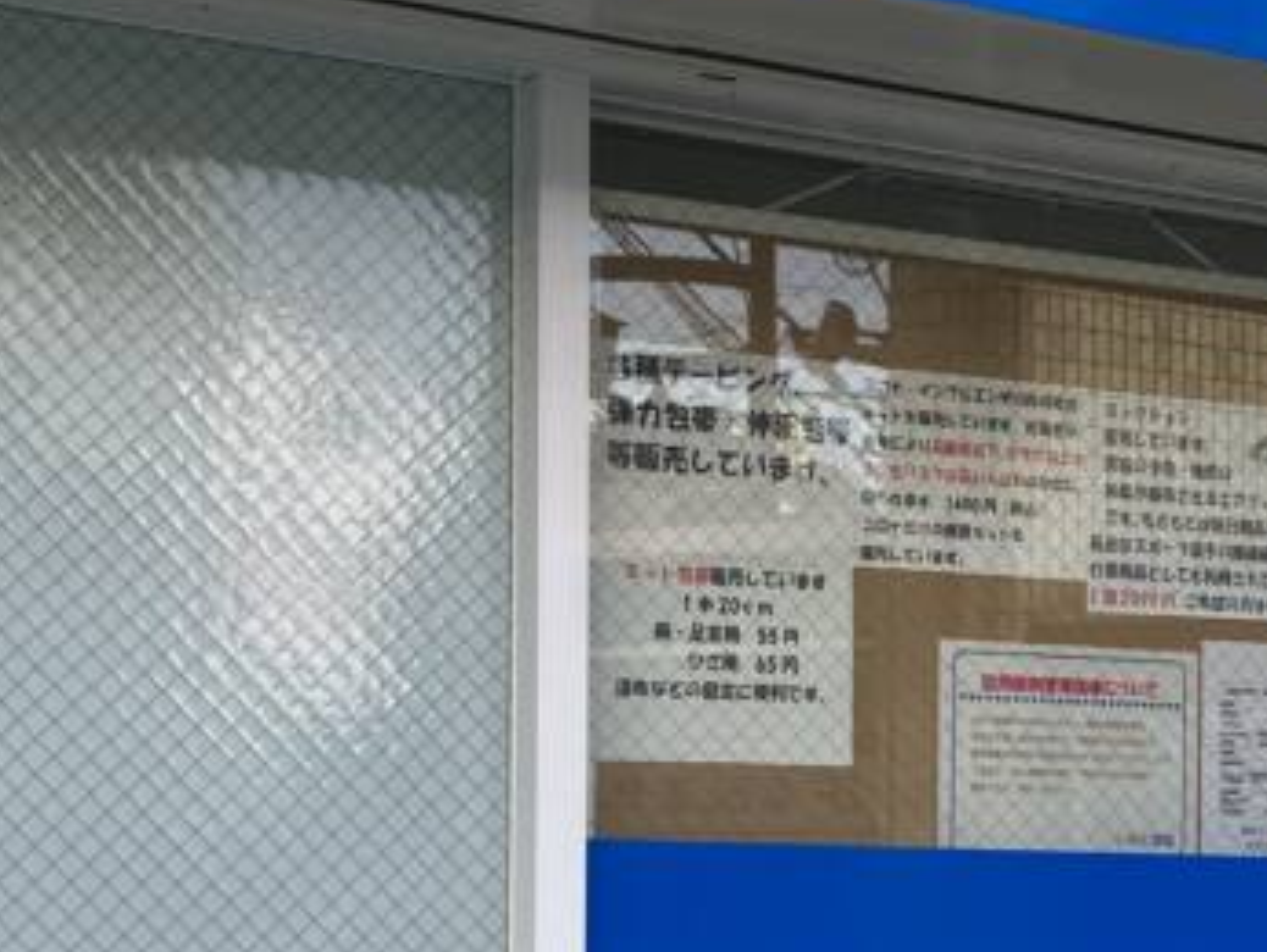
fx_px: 3553
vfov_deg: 15.1
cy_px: 828
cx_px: 1117
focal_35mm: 97
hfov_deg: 19.9
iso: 32
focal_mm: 3.99
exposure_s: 1/540
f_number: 1.8
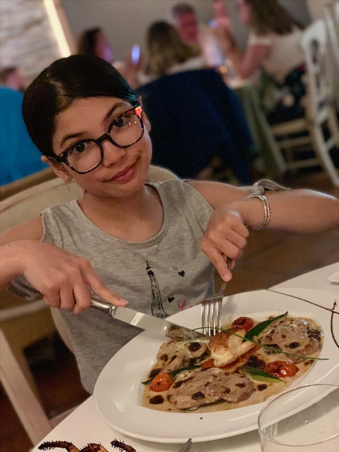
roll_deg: +17.9
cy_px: 226
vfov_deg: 36.8
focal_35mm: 52
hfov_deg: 28.0
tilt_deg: -13.6
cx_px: 170
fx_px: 679
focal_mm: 6
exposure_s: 1/30
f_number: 2.4
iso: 640
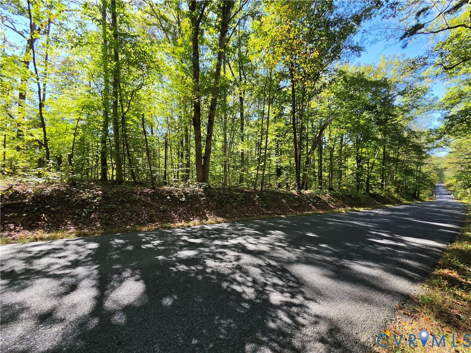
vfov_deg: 89.9
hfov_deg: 106.2
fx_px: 177
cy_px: 176
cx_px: 236
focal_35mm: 13
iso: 100
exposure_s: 1/699
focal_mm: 2.2
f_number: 2.2
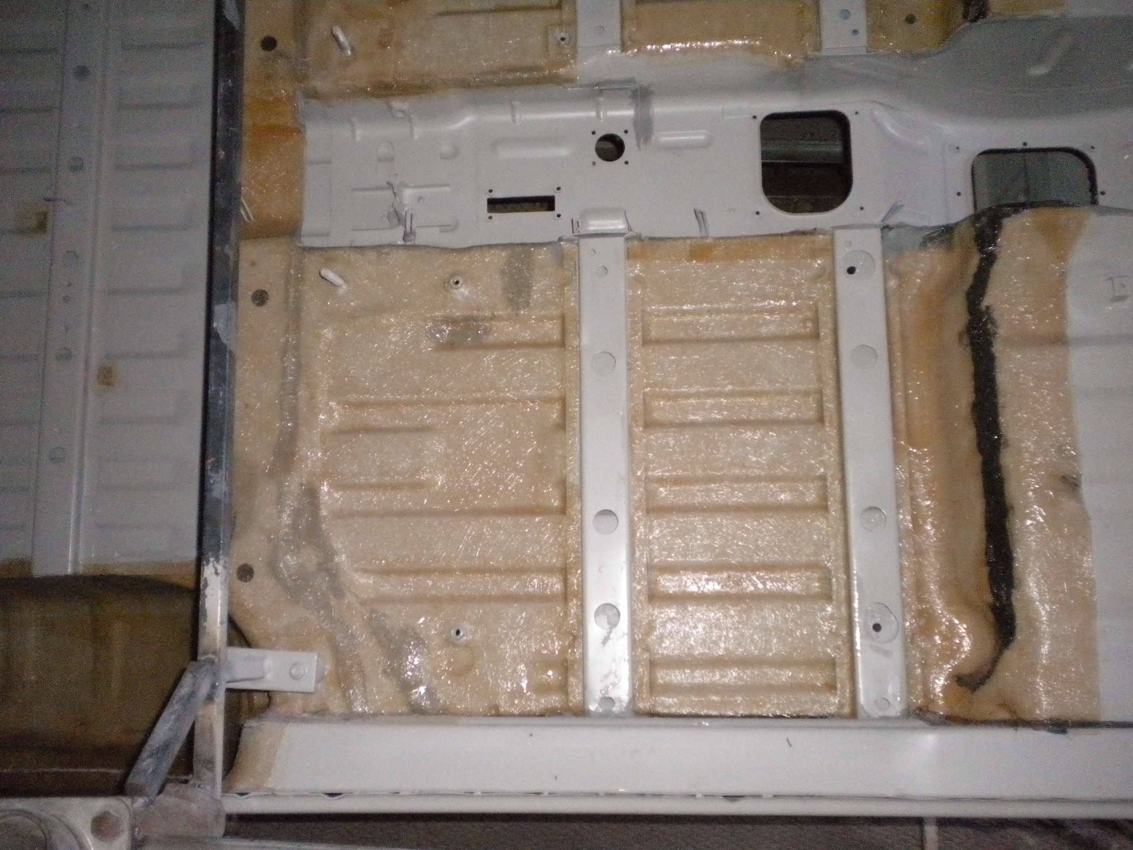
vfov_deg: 40.7
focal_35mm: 35
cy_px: 425
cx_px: 566
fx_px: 1146
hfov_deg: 52.6
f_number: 3.1
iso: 800
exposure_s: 1/30
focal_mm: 6.3
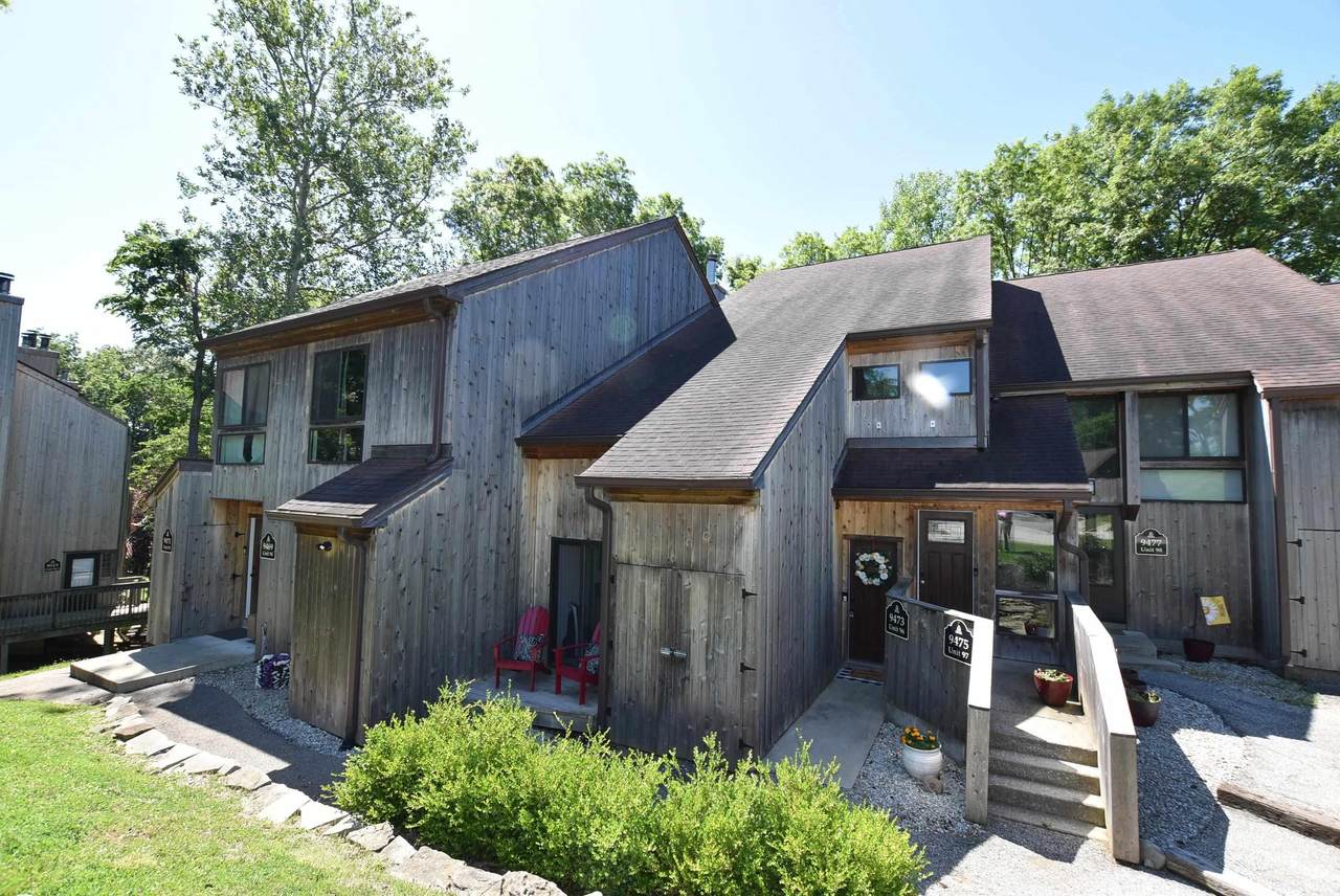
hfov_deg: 100.3
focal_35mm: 15
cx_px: 670
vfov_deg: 77.4
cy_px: 448
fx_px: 559
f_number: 6.3
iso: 200
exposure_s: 1/250
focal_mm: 10
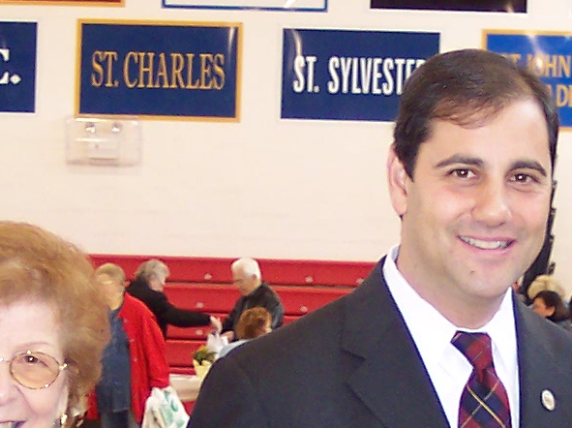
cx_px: 438
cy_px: 484
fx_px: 2740
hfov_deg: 11.9
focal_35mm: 166
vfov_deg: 8.8
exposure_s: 1/30
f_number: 2.8
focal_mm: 8
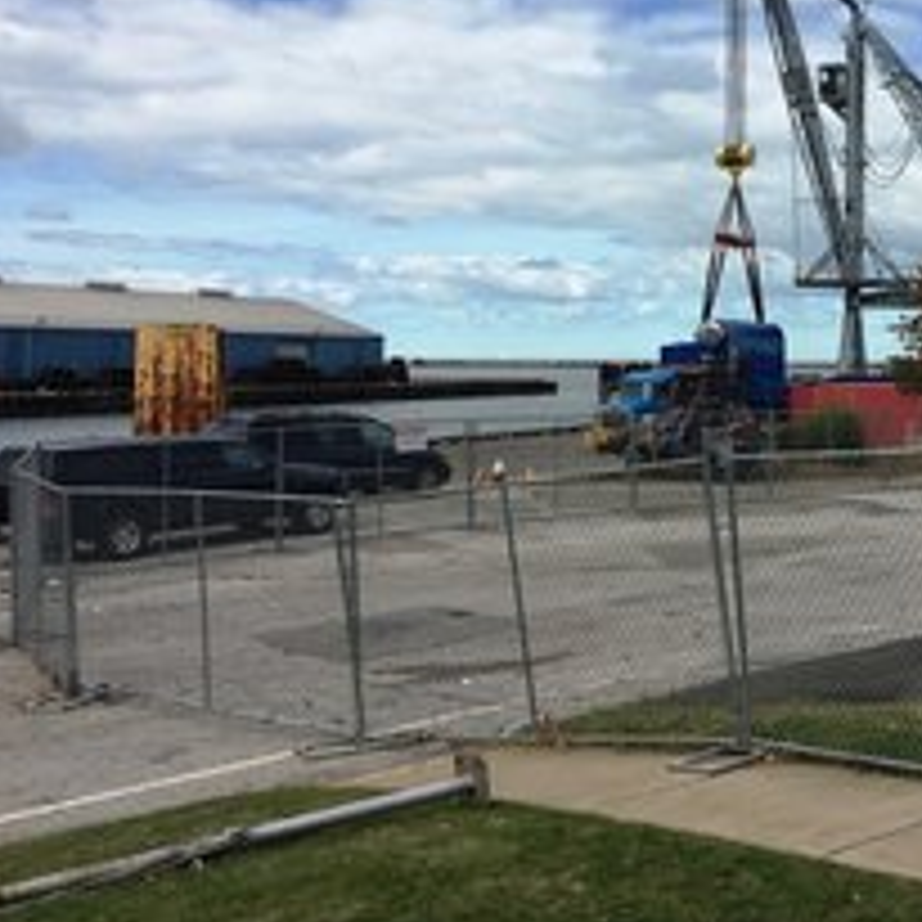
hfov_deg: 32.1
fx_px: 1507
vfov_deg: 33.9
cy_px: 351
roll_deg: -1.1
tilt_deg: -1.0
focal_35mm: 50
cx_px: 859
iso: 25
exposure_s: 1/1748
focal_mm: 4.15
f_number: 2.2
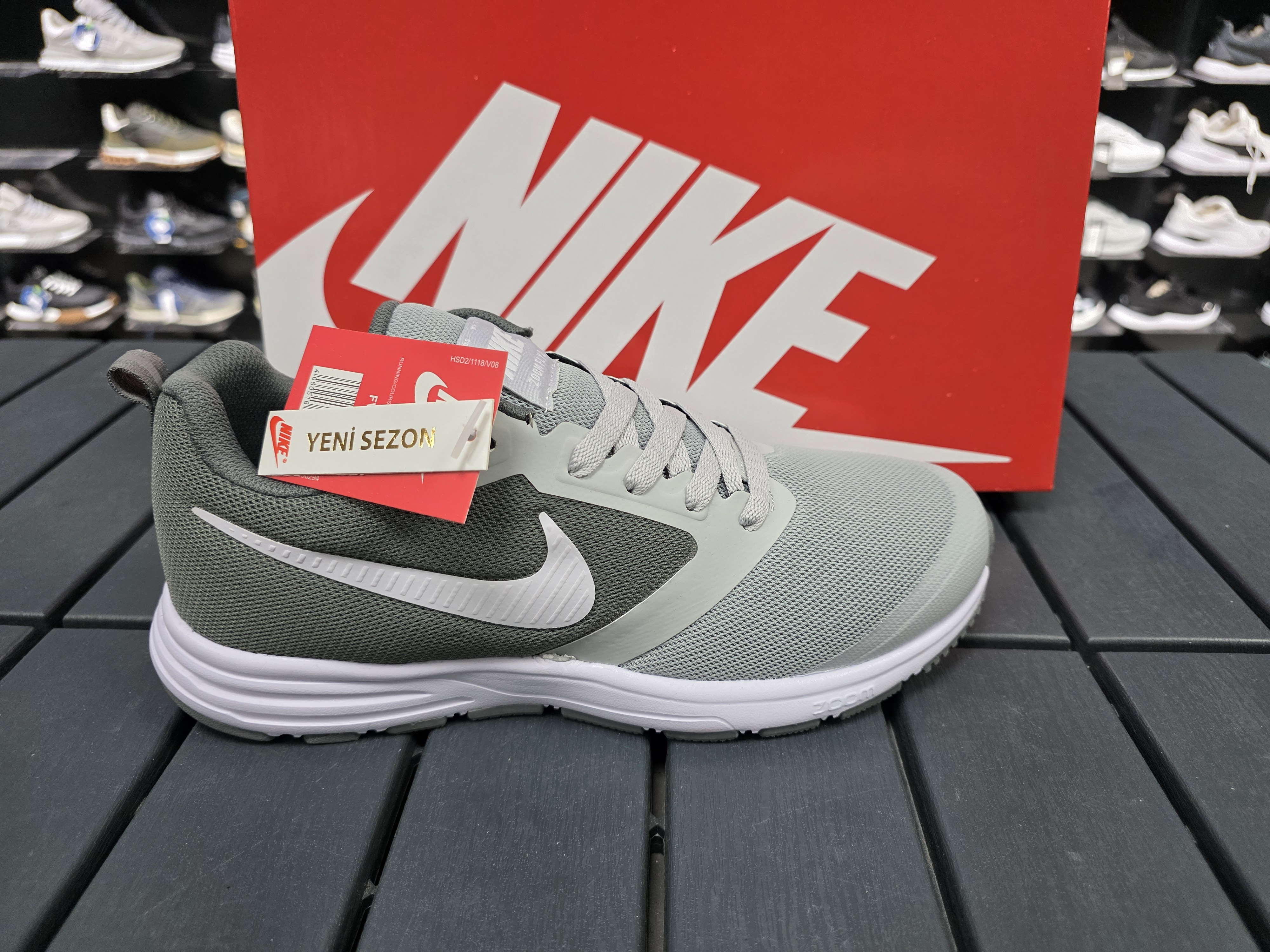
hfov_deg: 73.9
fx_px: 844
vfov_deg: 58.9
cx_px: 635
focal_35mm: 23
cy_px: 476
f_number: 1.7
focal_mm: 6.3
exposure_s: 1/100
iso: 160
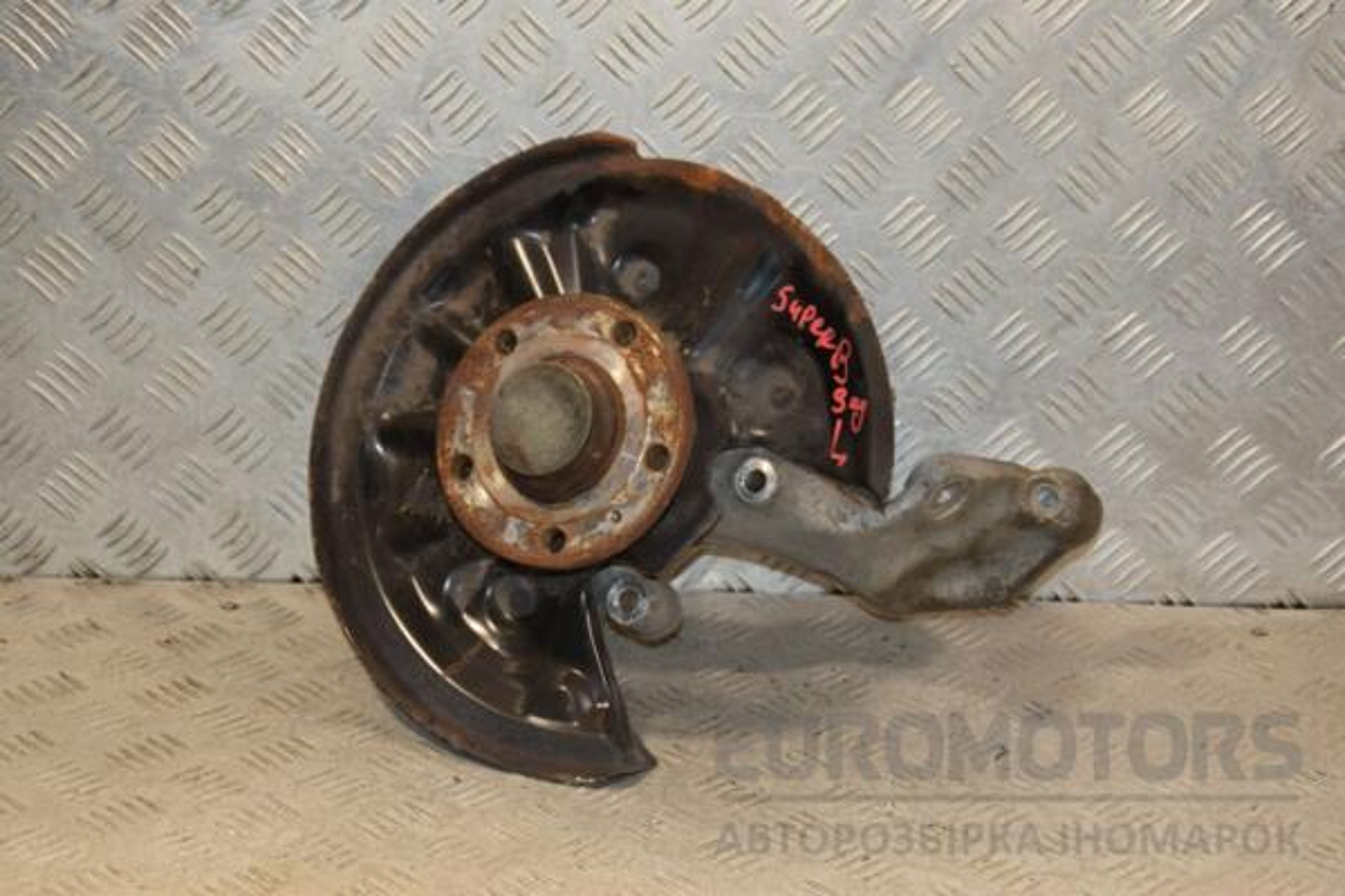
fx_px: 2690
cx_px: 672
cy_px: 448
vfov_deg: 18.9
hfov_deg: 28.1
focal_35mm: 72
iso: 800
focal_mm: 48
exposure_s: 1/200
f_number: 5.6
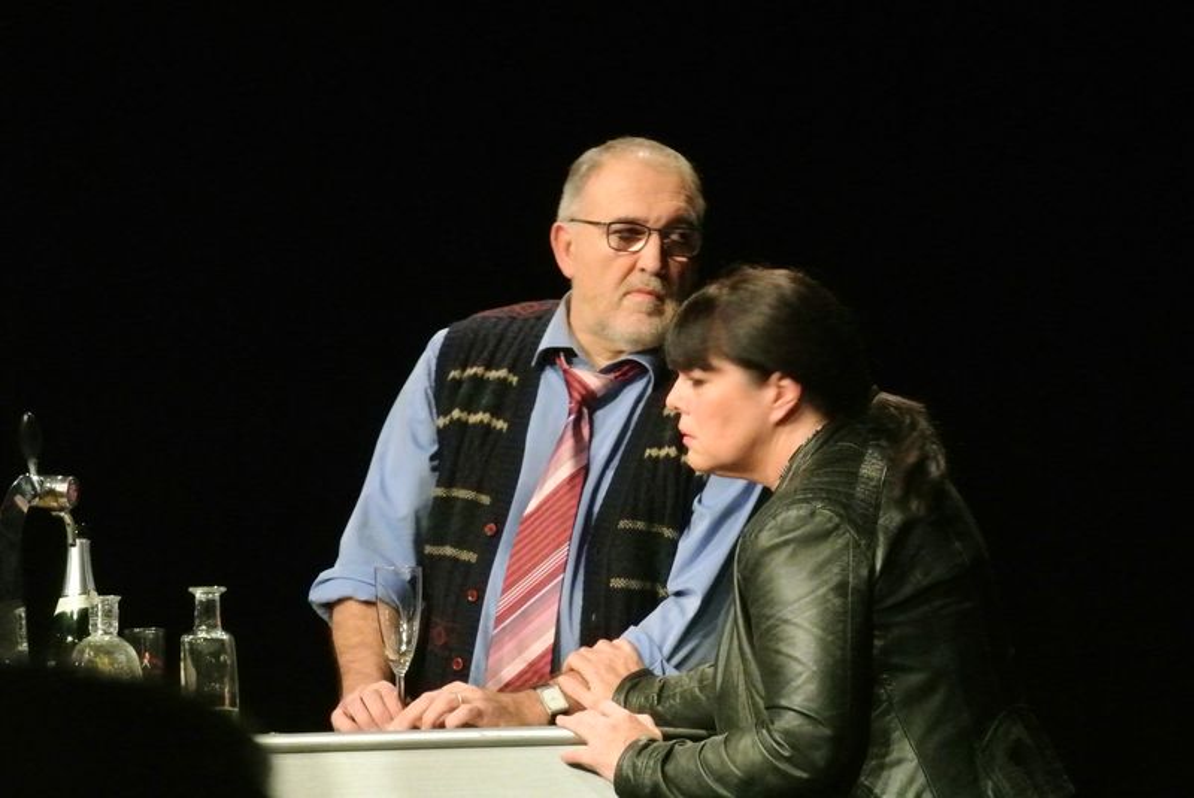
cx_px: 597
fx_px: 7170
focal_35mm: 216
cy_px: 399
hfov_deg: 9.5
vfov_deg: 6.4
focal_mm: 80.1
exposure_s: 1/50
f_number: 9
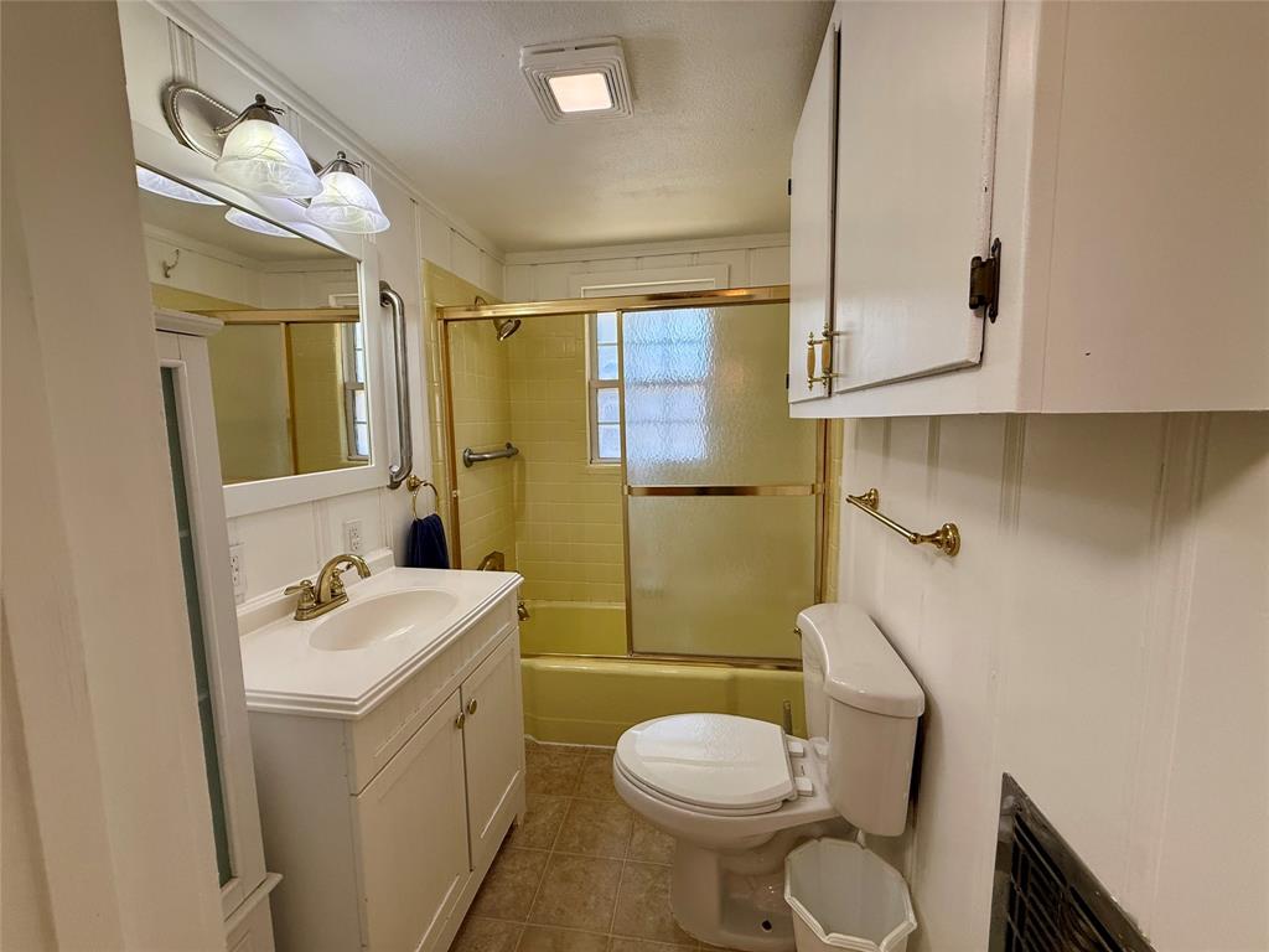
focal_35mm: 14
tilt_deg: -6.9
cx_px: 634
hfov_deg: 102.1
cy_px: 476
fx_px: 513
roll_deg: +0.6
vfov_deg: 85.7
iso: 200
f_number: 2.2
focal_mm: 2.22
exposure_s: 1/120
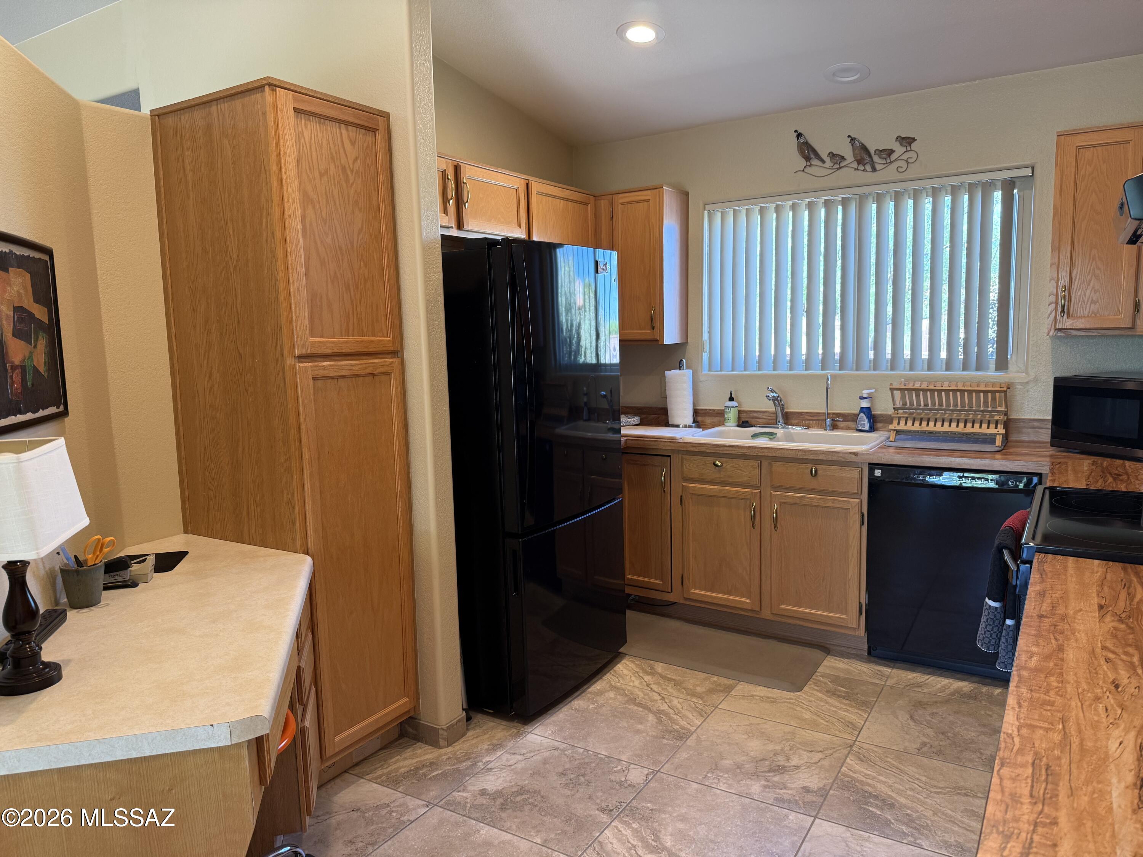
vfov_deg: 56.8
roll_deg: +1.1
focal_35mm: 24
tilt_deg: -6.9
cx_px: 572
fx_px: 792
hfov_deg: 71.6
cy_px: 428
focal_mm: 6.76
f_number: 1.78
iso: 125
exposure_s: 1/60
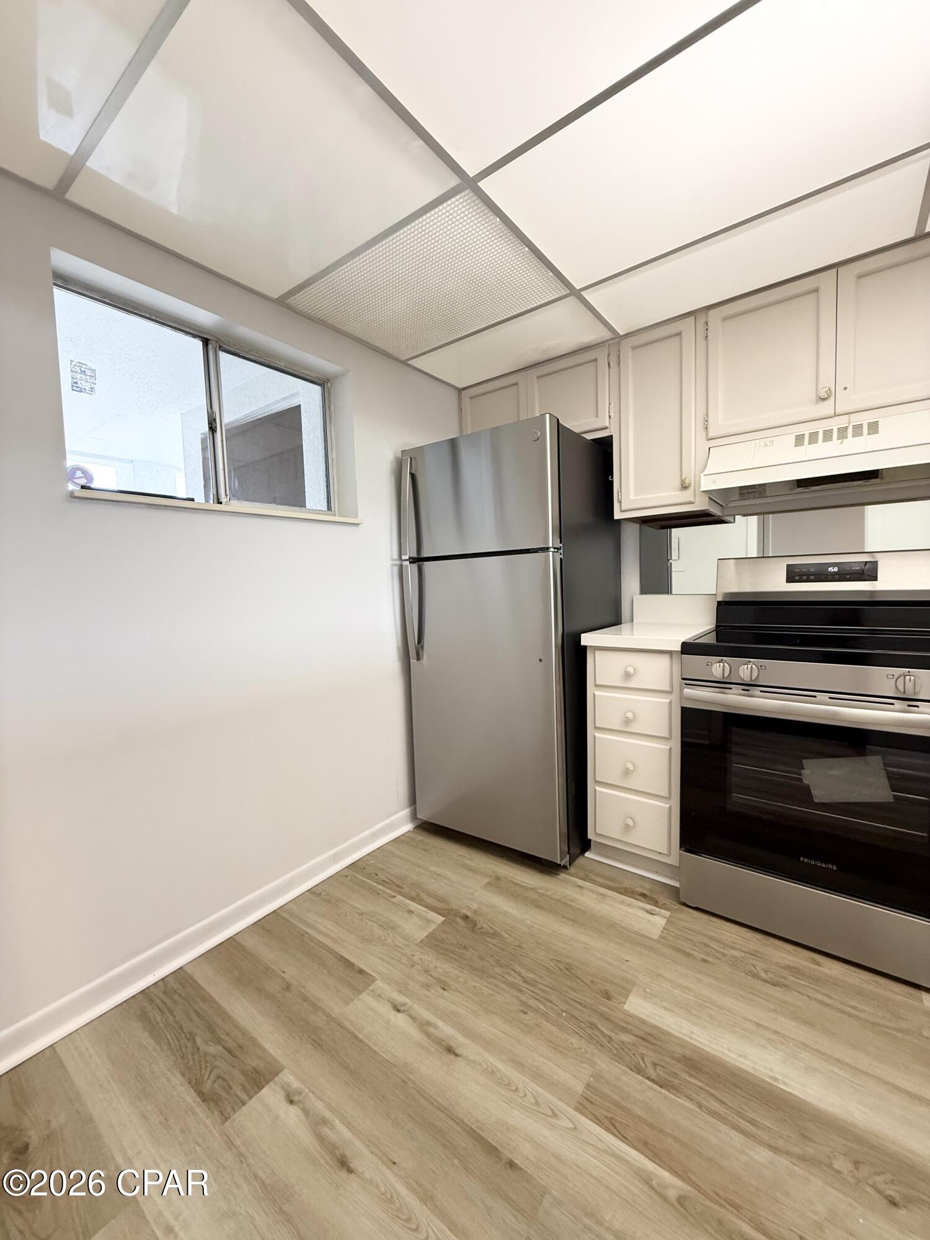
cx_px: 465
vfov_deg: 102.1
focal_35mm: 14
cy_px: 620
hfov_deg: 85.7
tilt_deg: -3.5
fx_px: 502
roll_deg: +2.1
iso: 160
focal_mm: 2.22
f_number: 2.2
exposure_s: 1/60
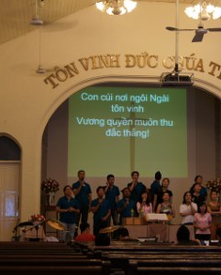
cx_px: 132
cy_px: 139
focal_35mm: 86
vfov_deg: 22.2
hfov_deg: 17.9
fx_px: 702
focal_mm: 40
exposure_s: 1/8
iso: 200
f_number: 5
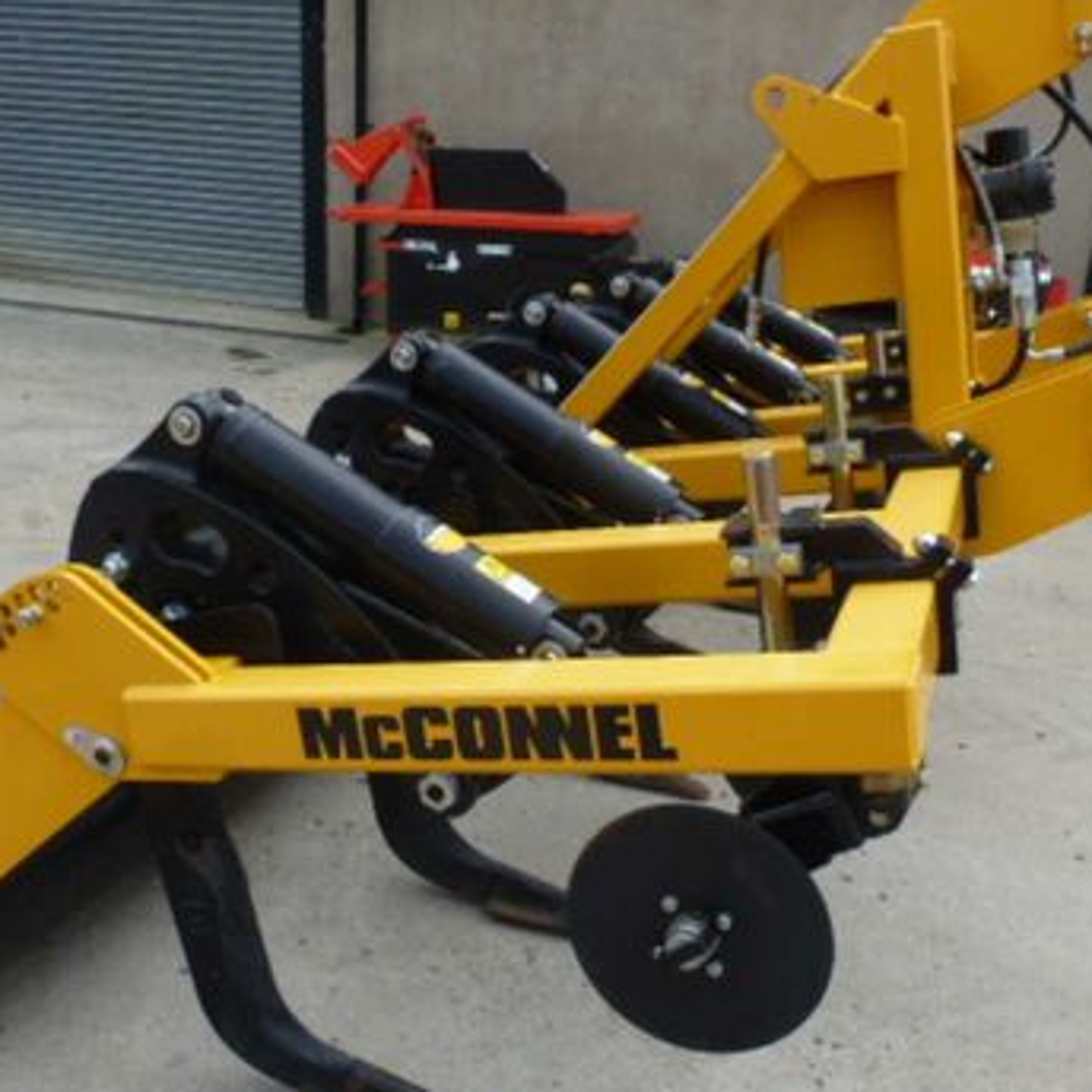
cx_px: 540
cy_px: 635
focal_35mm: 37
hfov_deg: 44.9
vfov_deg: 44.8
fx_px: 1321
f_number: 4
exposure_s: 1/400
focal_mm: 4.3
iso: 100
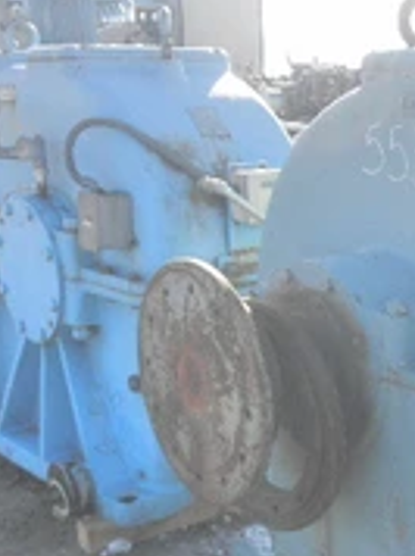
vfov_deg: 30.4
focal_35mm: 63
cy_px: 387
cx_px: 490
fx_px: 1009
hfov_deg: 21.6
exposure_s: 1/60
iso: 64
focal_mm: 5
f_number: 8.5
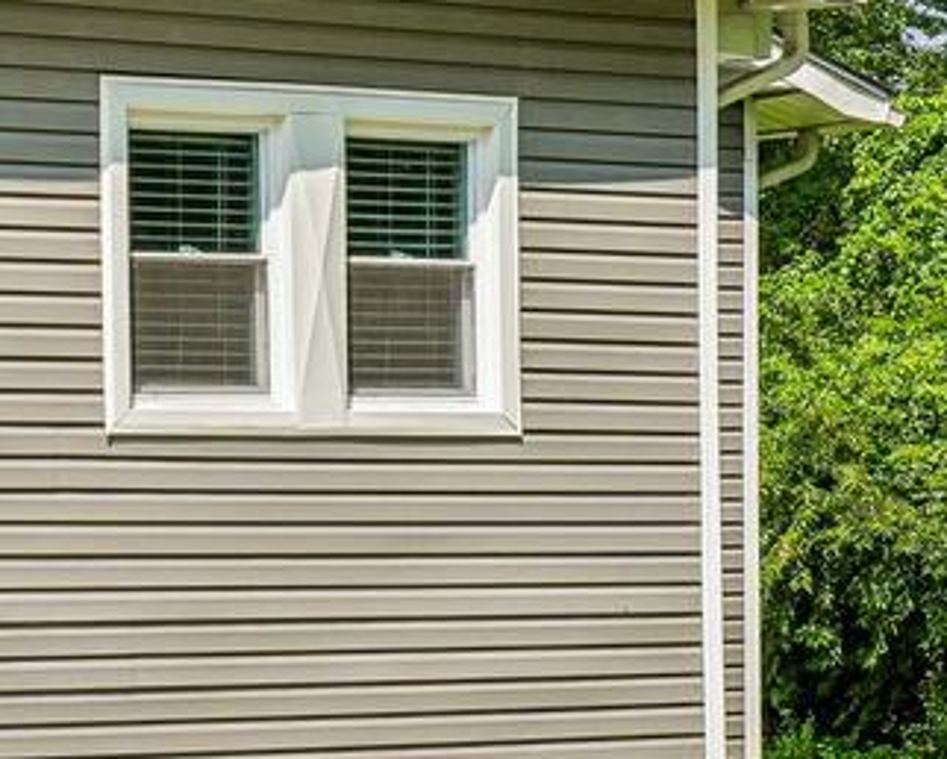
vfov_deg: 10.2
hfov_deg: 11.8
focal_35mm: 151
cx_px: -776
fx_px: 4235
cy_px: 79
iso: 100
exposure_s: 1/200
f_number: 8
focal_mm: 36
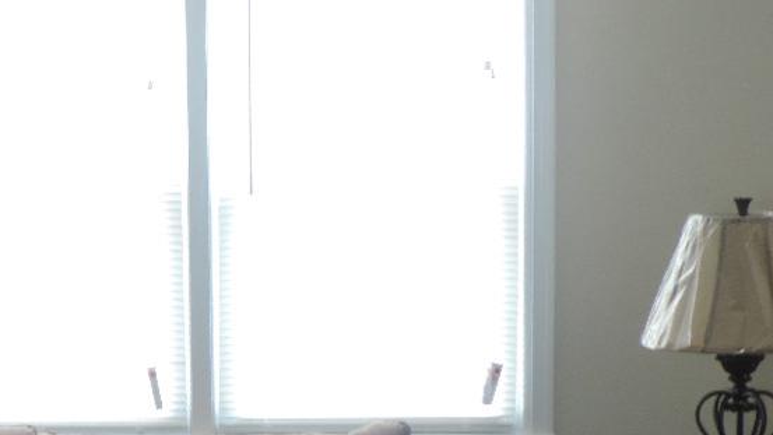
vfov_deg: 9.8
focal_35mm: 122
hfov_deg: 17.2
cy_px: 543
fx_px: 2500
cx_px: 35
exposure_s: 1/20
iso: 400
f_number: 3.4
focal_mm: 7.6
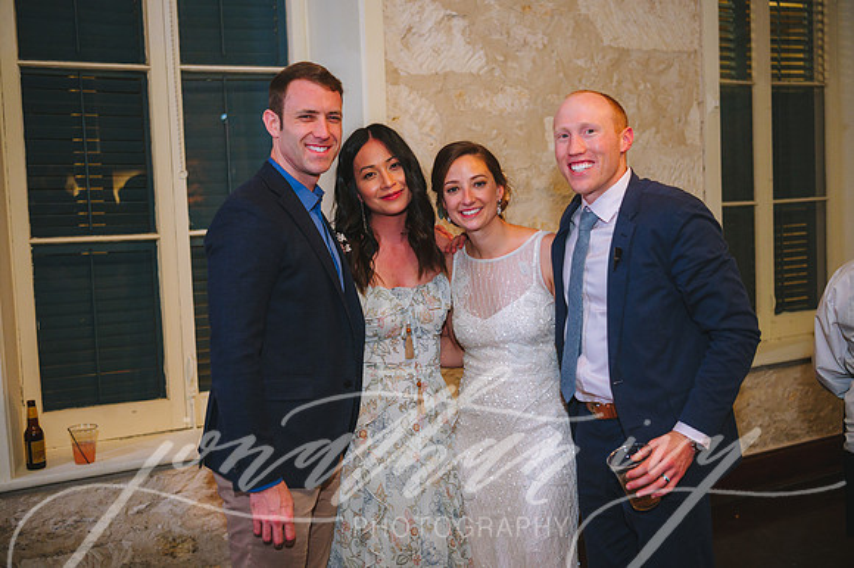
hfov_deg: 48.5
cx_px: 427
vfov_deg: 33.4
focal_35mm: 40
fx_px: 948
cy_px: 284
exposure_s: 1/80
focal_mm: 40
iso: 2500
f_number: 2.8
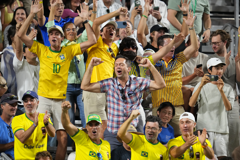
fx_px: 2667
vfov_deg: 3.4
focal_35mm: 400
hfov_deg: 5.2
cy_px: 80
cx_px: 120
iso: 5000
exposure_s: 1/1000
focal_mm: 400
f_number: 2.8
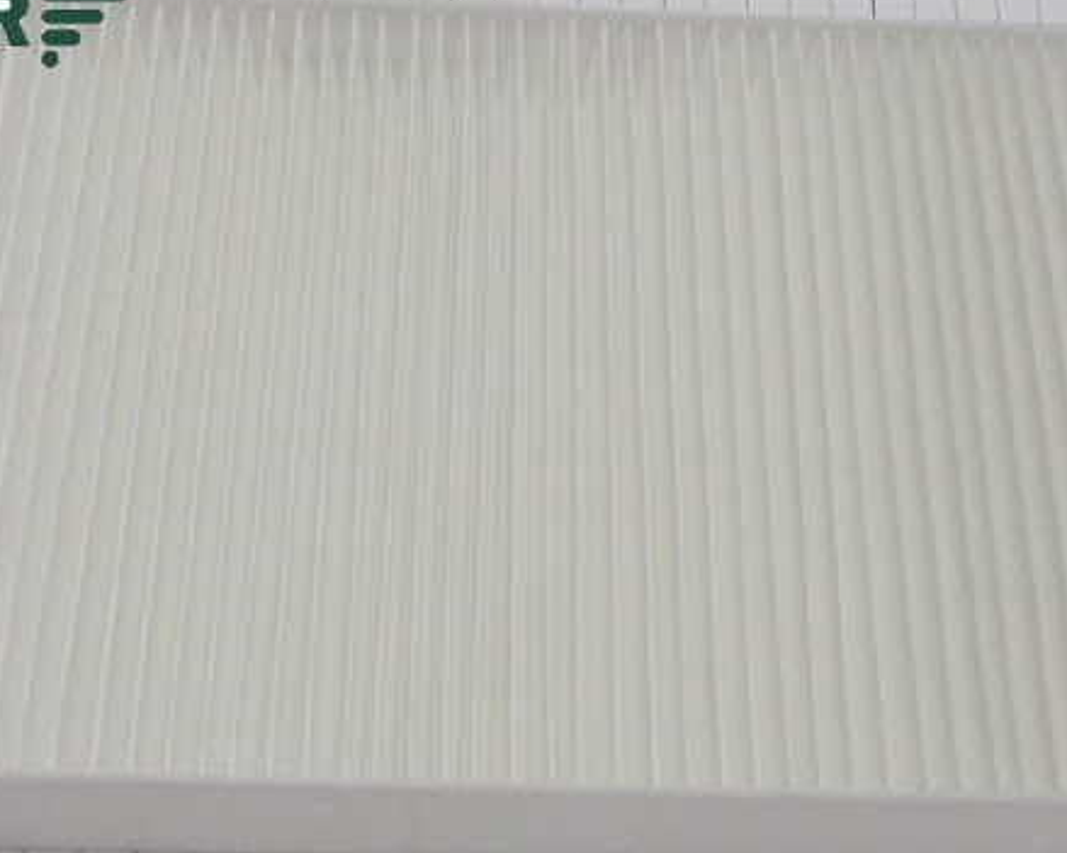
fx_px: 1168
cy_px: 428
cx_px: 527
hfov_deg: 49.1
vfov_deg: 40.1
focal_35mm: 37
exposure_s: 1/25
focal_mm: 4.6
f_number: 3.2
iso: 125
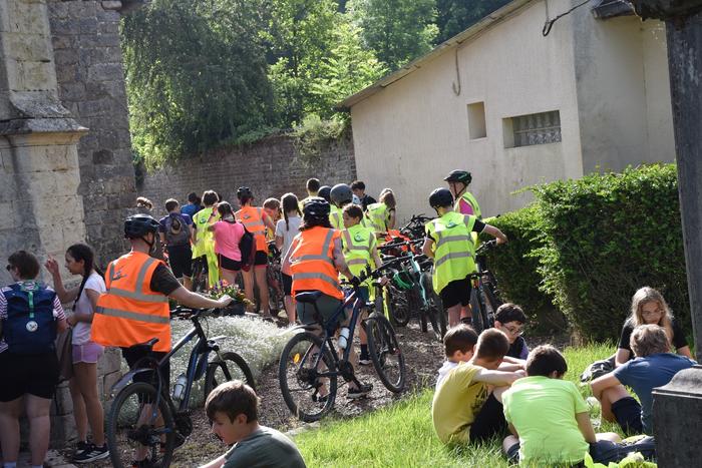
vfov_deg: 18.9
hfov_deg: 28.1
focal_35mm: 72
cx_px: 351
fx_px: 1404
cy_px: 234
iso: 280
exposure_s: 1/250
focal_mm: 48
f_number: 8
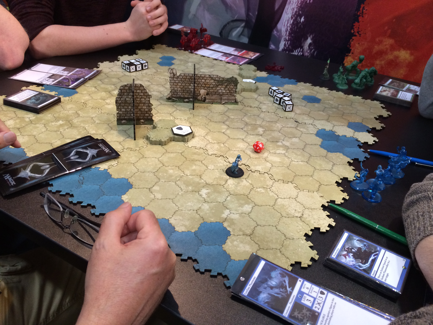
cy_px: 162
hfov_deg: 60.0
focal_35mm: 30
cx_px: 216
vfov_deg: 46.8
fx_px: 375
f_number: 2.2
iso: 160
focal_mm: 4.12
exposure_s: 1/30
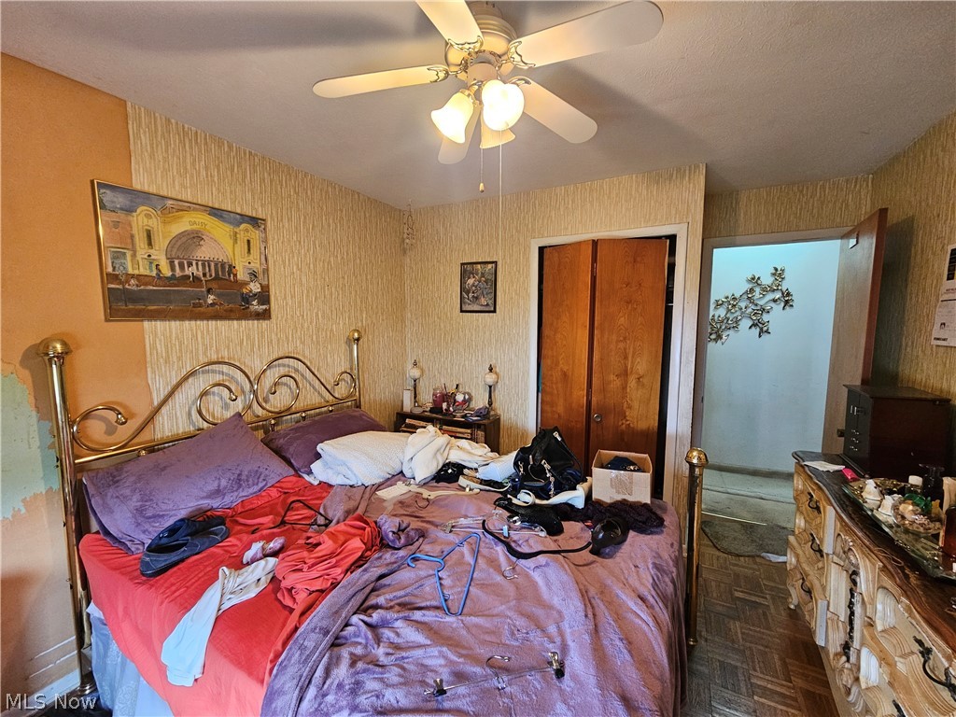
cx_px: 478
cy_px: 358
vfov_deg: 89.9
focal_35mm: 13
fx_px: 359
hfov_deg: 106.2
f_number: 2.2
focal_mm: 2.2
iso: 320
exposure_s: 1/40
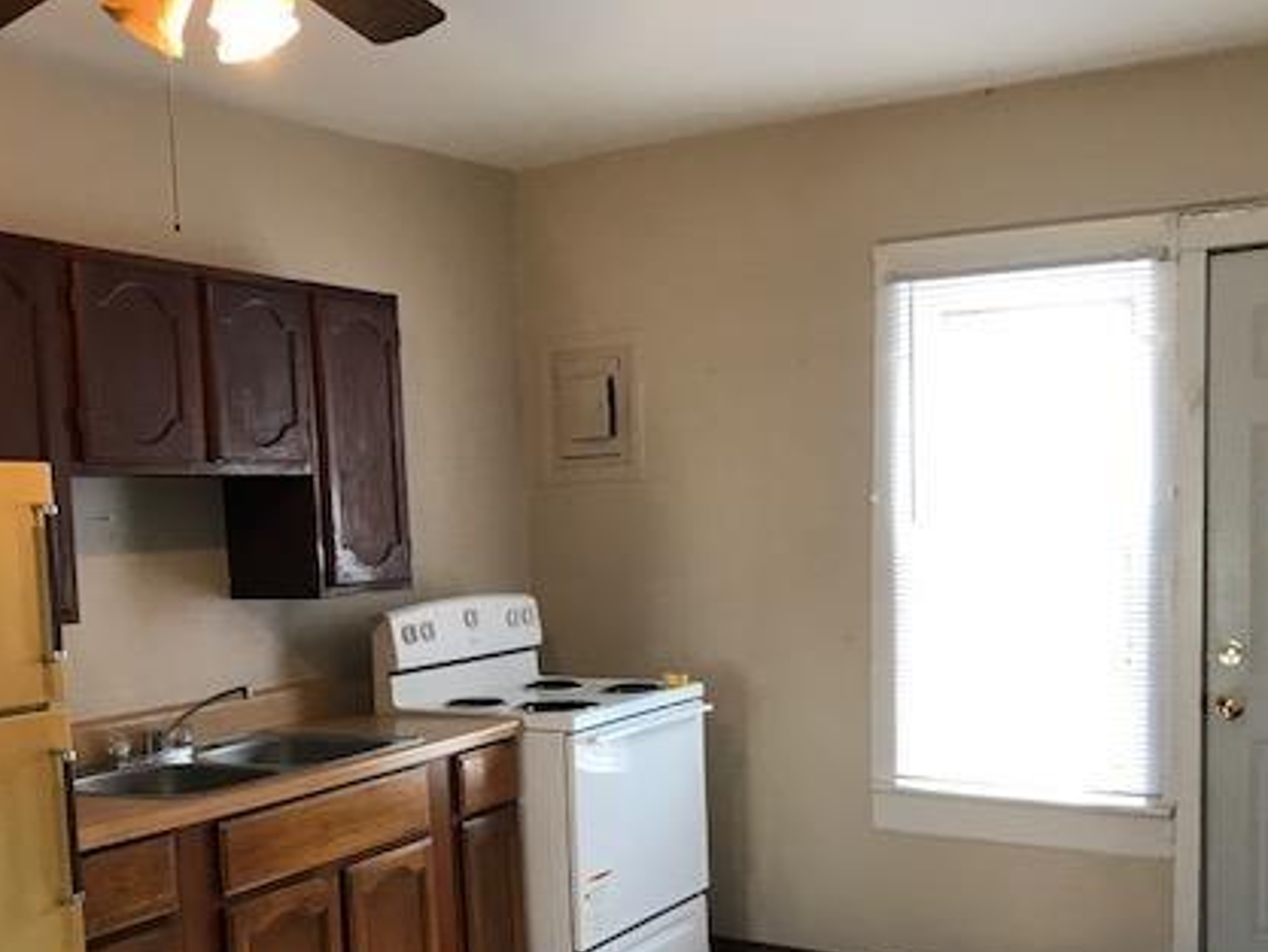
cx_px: 523
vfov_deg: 33.0
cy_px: 700
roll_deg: +2.0
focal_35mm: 43
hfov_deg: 43.7
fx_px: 1576
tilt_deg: -6.2
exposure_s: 1/30
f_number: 1.8
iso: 40
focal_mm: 3.99
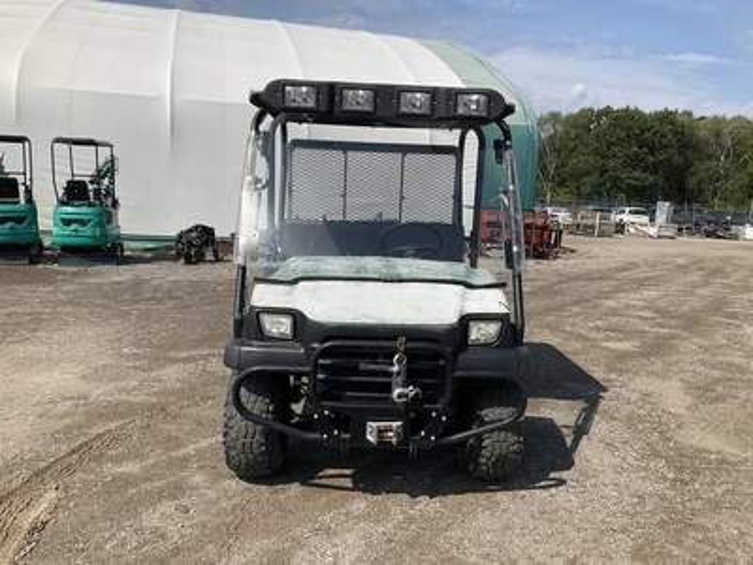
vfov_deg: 48.2
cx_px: 376
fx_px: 631
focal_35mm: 29
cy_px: 282
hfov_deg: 61.7
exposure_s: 1/2667
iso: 25
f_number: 1.8
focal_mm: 3
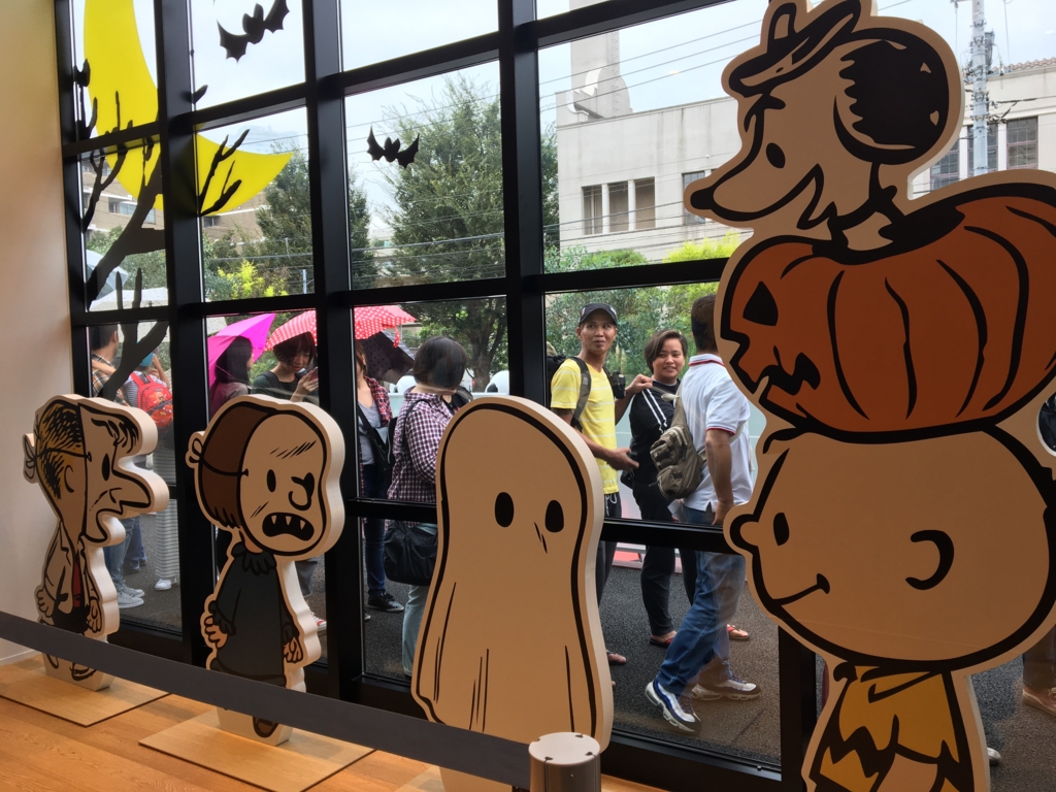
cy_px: 396
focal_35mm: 29
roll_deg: +2.8
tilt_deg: -1.6
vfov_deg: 48.2
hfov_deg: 61.7
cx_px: 528
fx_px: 885
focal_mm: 4.15
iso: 32
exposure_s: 1/60
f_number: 2.2
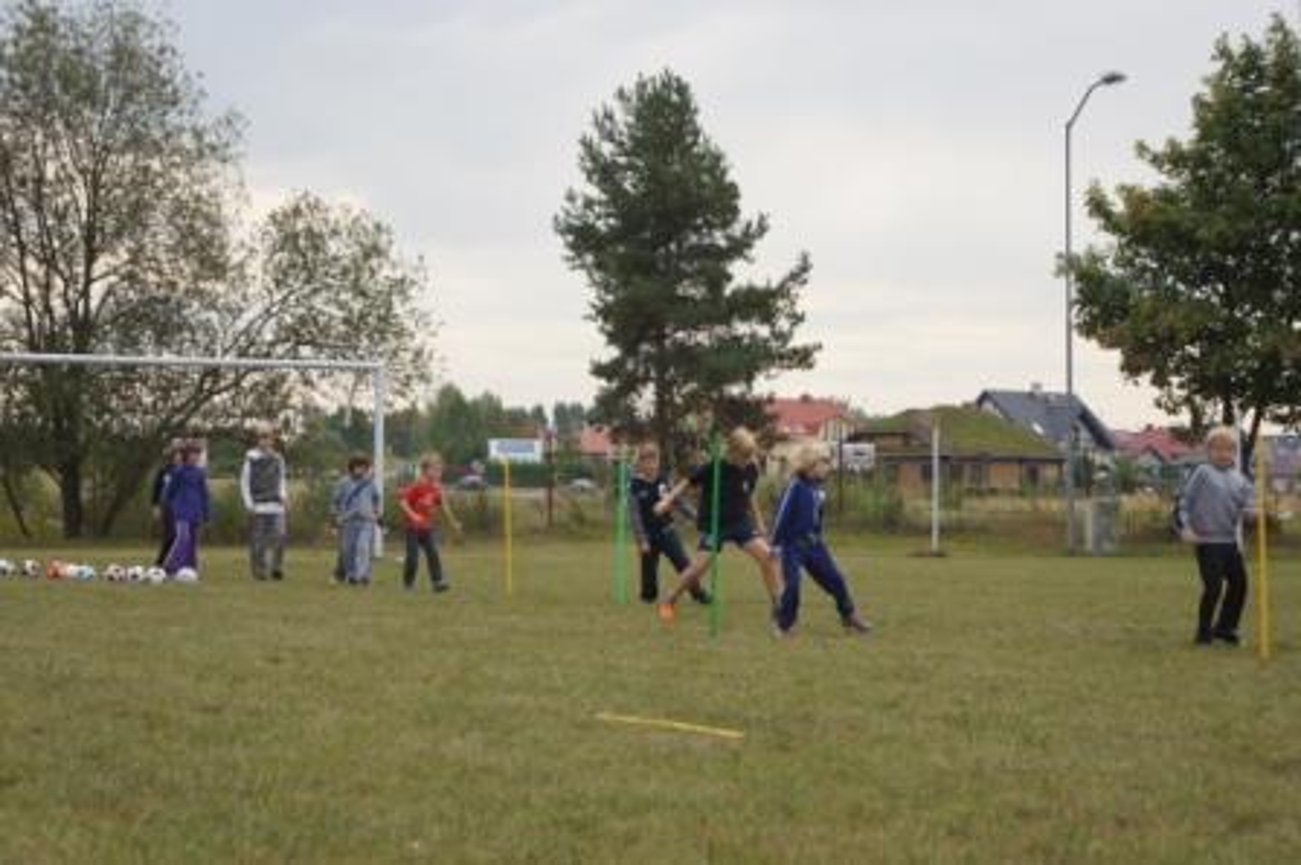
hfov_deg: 24.6
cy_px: 432
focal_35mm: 82
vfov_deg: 16.5
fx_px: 2979
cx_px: 650
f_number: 5.6
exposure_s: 1/200
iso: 100
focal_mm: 55
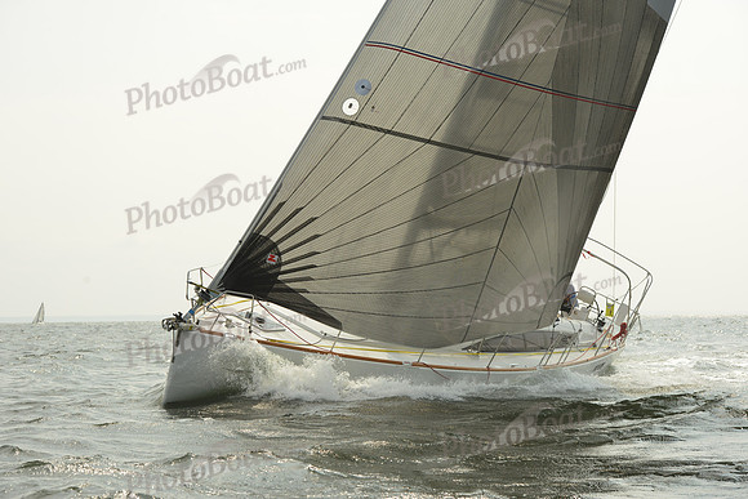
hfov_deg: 25.4
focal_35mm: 80
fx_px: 1663
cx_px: 374
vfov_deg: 17.1
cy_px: 250
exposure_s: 1/1250
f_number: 9
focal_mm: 80
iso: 320
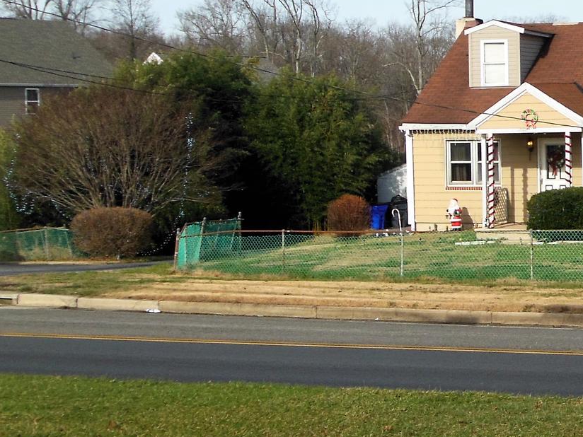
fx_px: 1381
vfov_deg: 18.0
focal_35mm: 82
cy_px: 197
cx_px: 679
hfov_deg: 22.2
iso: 125
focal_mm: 6
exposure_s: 1/1250
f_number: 3.5
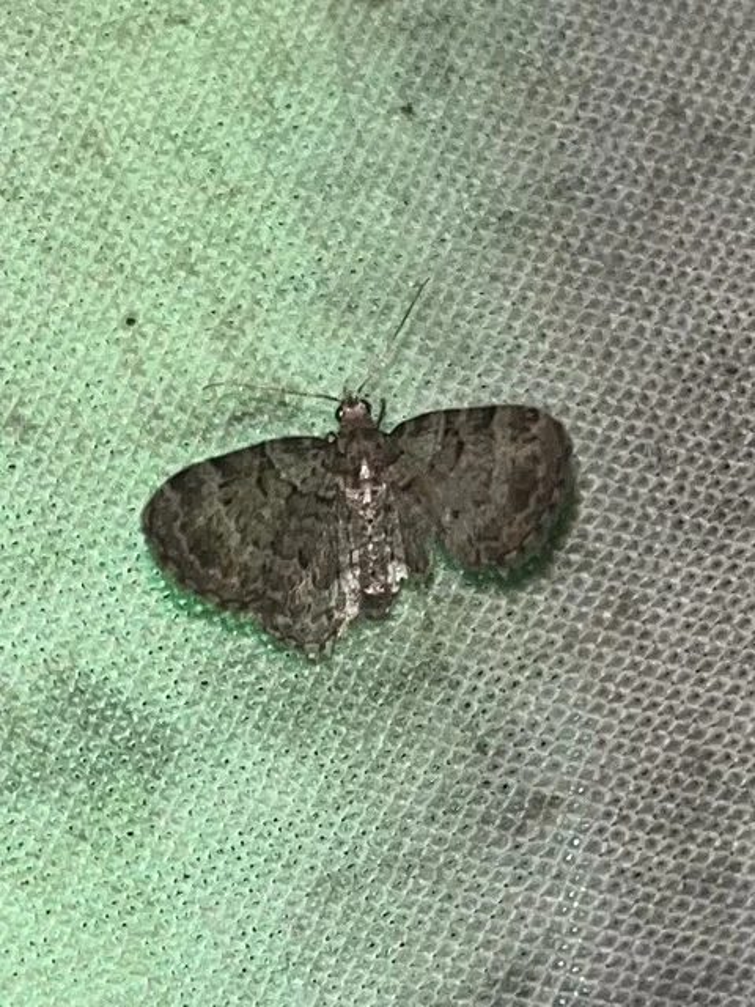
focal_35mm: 26
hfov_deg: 53.1
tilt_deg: -5.3
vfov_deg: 67.3
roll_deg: +0.1
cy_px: 504
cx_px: 378
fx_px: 756
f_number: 1.6
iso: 32
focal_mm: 5.1
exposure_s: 1/1832
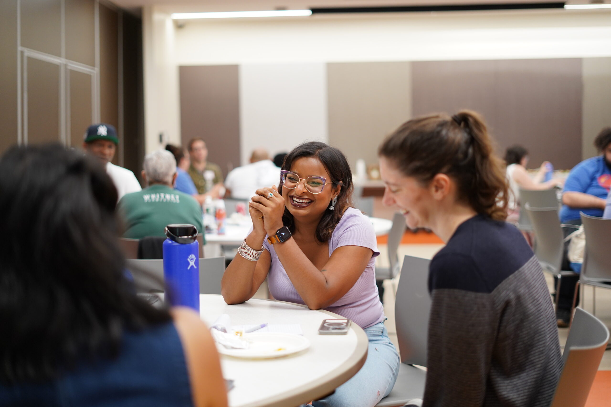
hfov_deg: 39.6
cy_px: 204
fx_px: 849
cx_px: 306
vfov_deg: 27.0
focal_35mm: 50
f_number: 1.8
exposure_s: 1/400
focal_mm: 50
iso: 1250
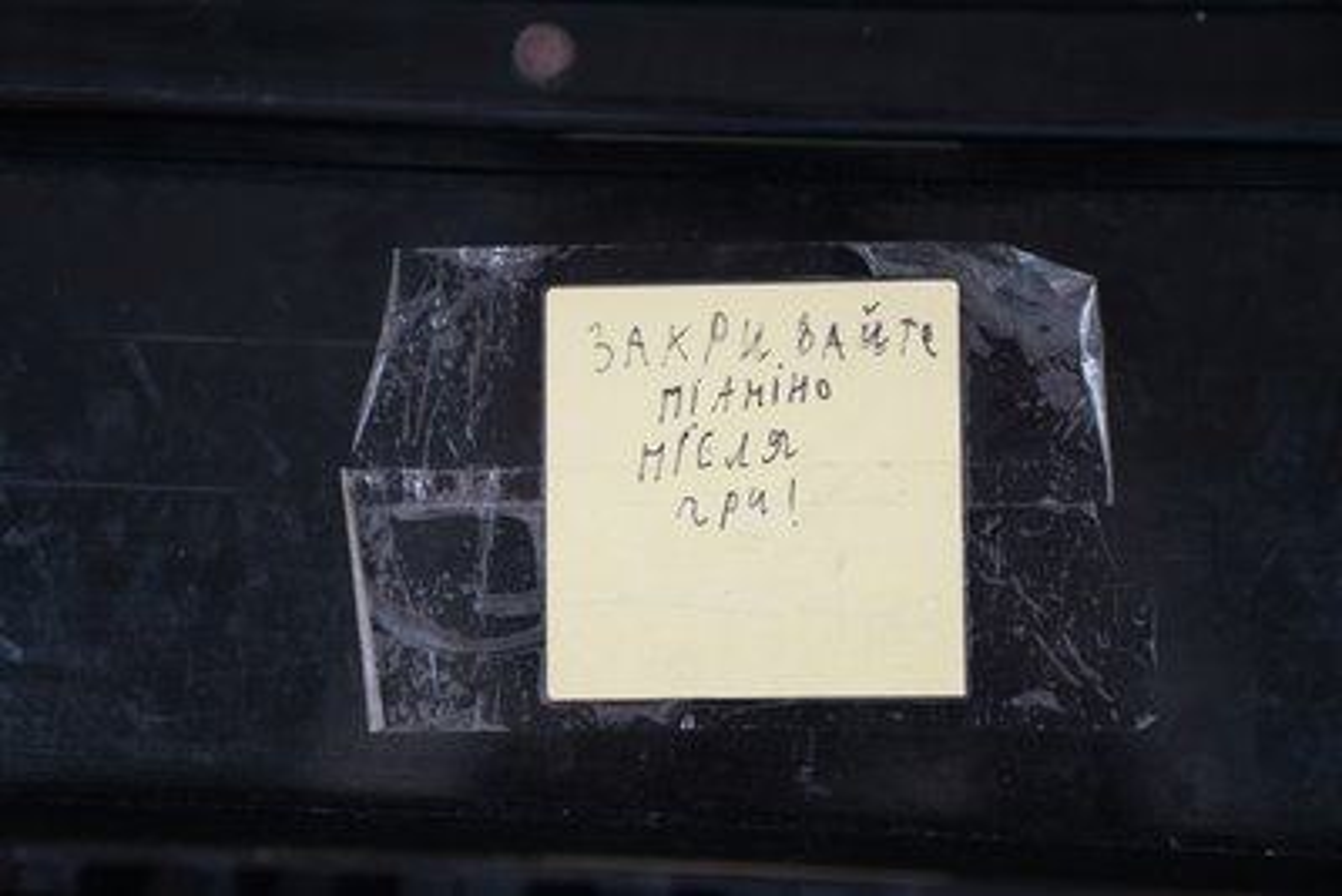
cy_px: 448
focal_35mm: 70
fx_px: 2610
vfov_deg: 19.5
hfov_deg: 28.8
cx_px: 671
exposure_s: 1/160
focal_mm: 70
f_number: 2.8
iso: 2500
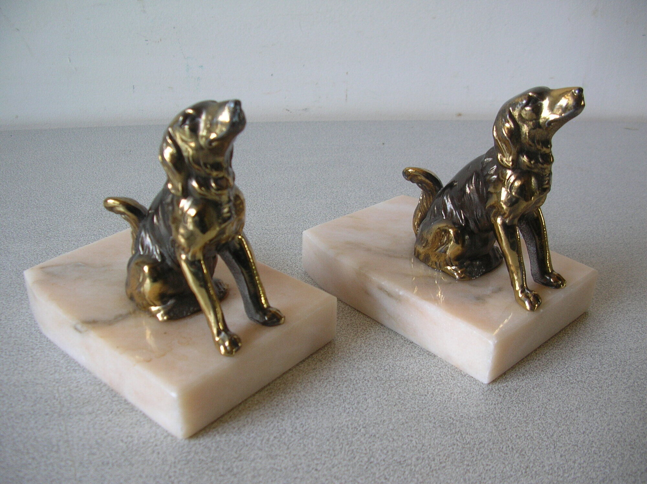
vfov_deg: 40.7
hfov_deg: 52.7
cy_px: 242
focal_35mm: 35
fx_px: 654
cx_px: 324
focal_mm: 5.8
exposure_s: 1/18.2
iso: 50
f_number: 2.8
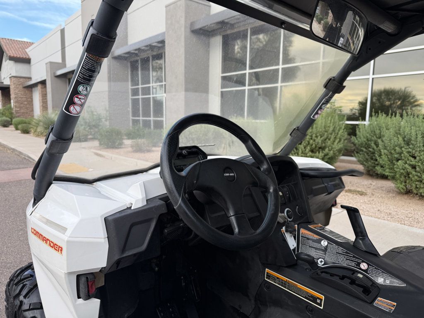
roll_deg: -1.2
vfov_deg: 56.8
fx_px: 294
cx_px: 212
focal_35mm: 24
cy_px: 159
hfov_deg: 71.6
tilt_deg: -6.9
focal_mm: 6.76
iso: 80
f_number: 1.78
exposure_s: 1/510
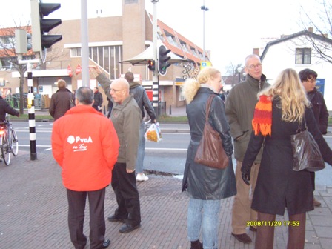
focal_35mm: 35
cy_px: 124
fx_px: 336
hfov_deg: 52.6
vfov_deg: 40.7
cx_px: 166
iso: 320
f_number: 2.8
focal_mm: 5.8
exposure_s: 1/45
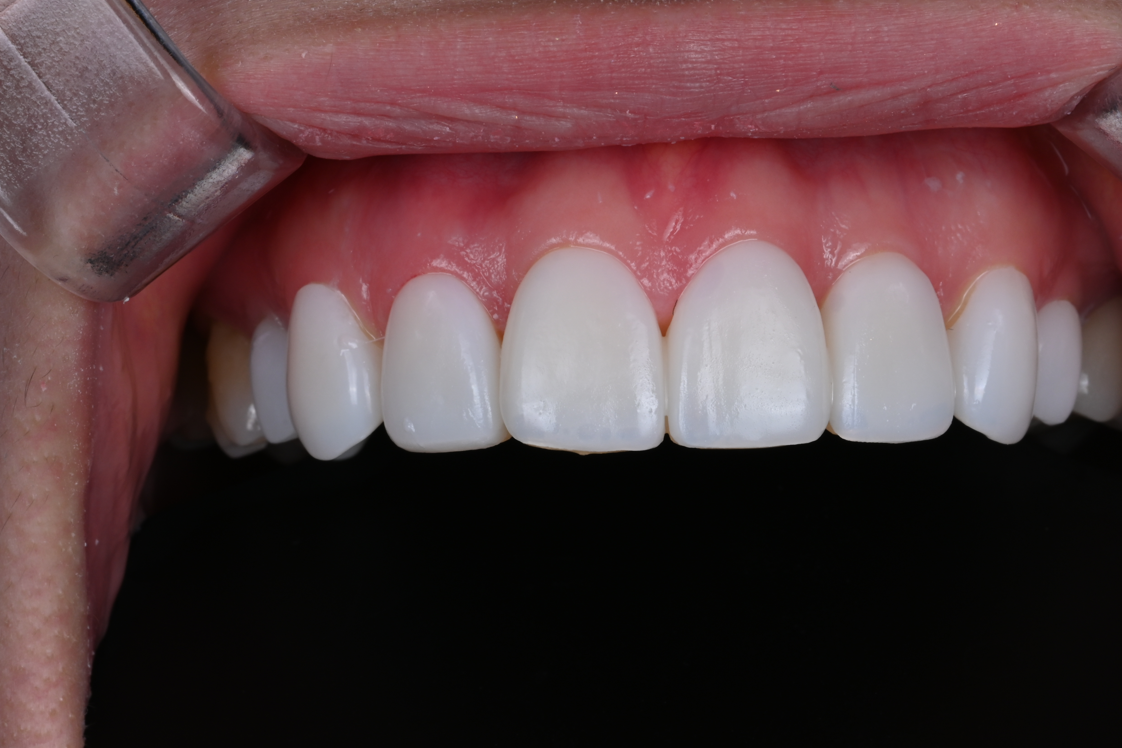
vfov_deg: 7.7
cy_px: 329
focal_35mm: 178
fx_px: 5534
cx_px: 624
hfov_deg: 11.6
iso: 200
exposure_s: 1/200
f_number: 29
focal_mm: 105
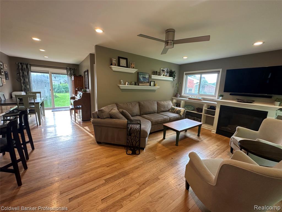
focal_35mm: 14
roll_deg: -2.4
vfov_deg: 85.7
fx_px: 114
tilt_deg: -8.8
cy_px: 106
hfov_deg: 102.1
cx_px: 141
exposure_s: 1/60
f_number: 2.2
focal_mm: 2.22
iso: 200
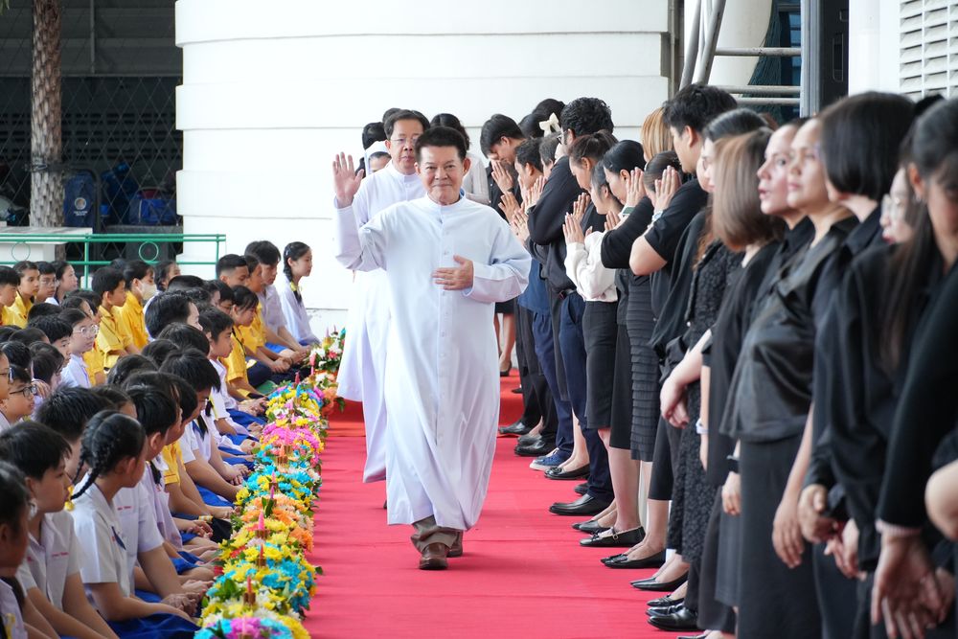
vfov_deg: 7.9
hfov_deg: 11.8
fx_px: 4631
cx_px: 479
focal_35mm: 174
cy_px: 320
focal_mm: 116
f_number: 5.6
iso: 1250
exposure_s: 1/125
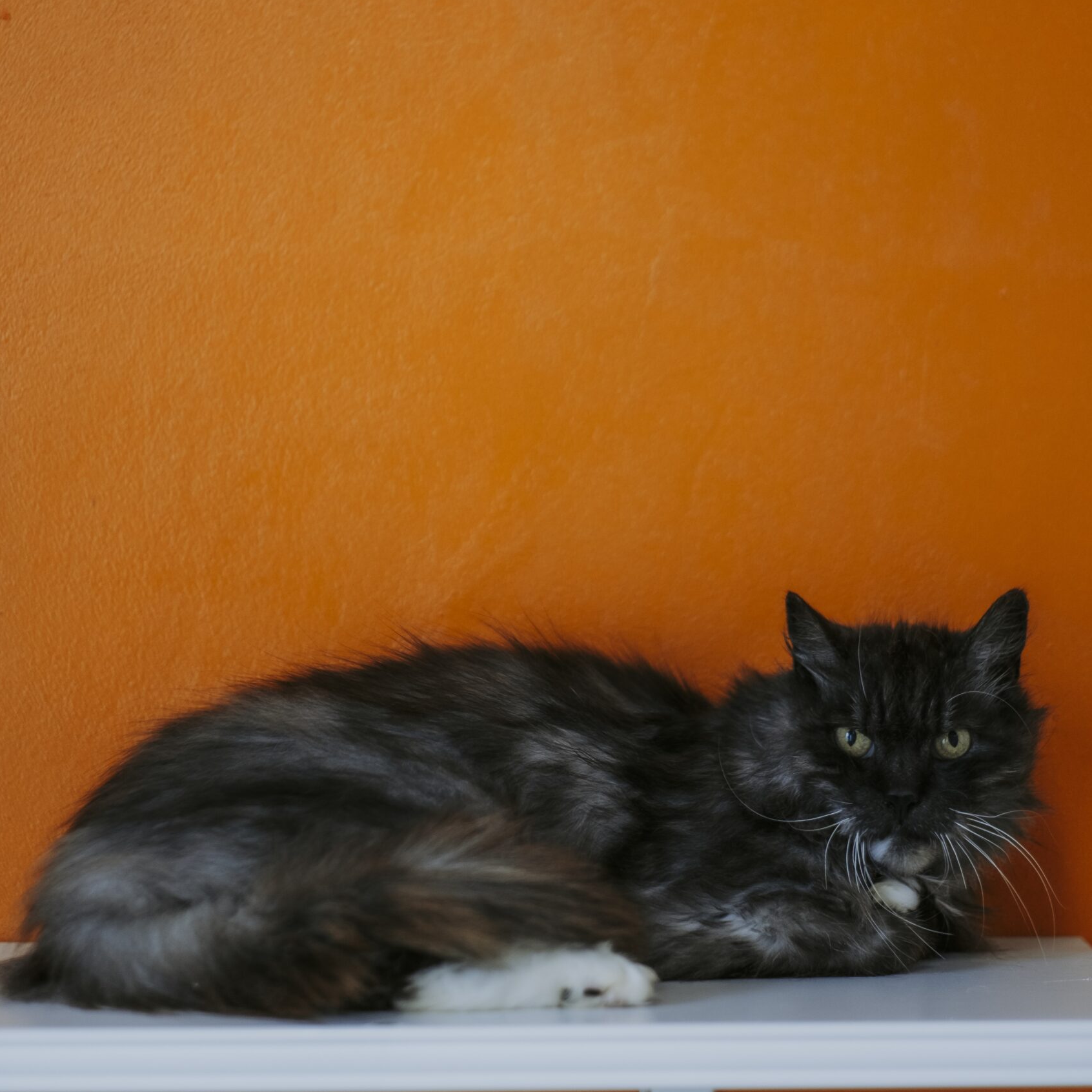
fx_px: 3855
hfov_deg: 16.1
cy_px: 409
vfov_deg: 16.1
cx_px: 549
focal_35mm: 108
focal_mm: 56
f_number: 1.2
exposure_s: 1/200
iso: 400
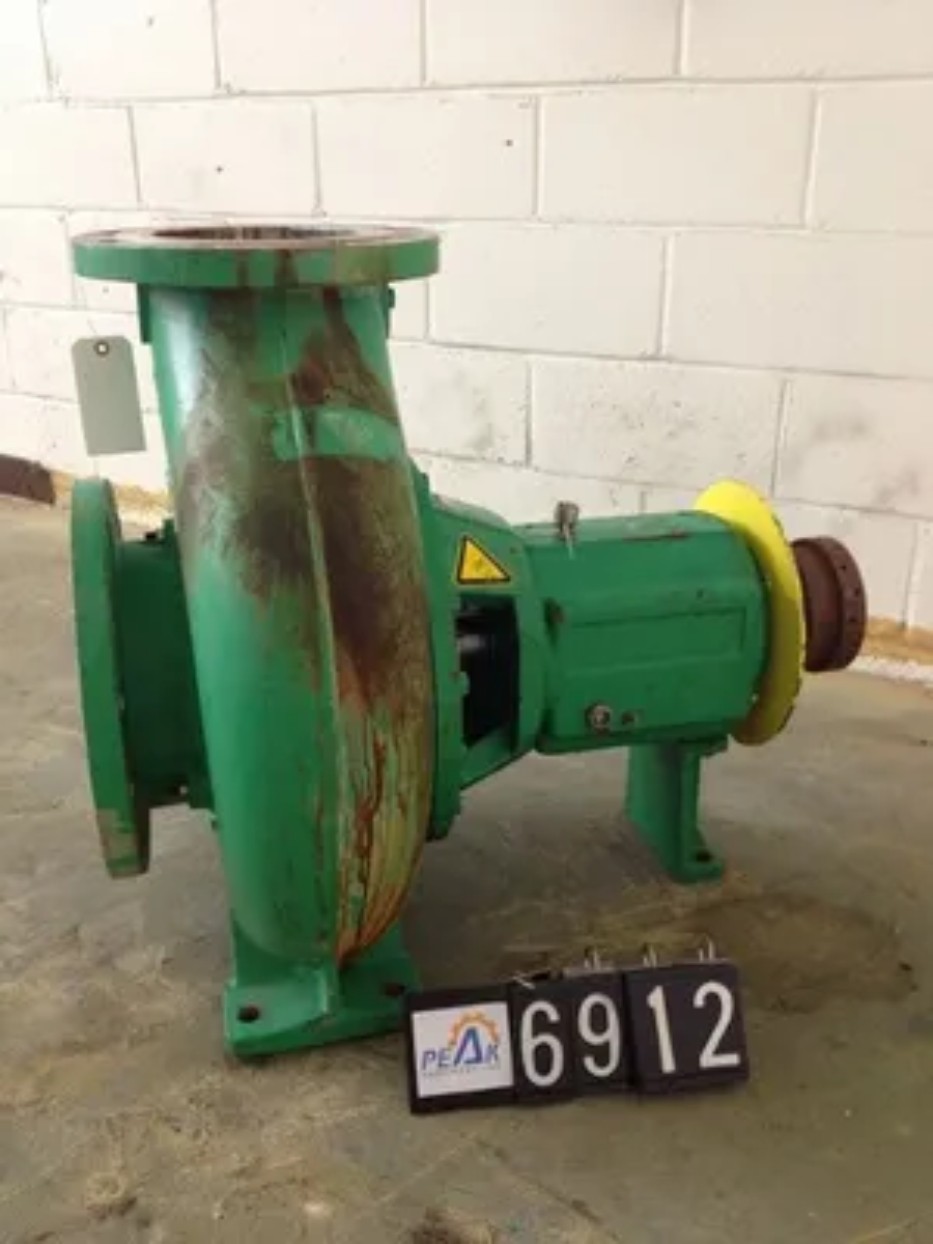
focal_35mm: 35
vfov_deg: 52.6
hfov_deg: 40.7
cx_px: 466
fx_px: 1258
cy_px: 622
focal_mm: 4.28
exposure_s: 1/20
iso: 200
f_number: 2.4
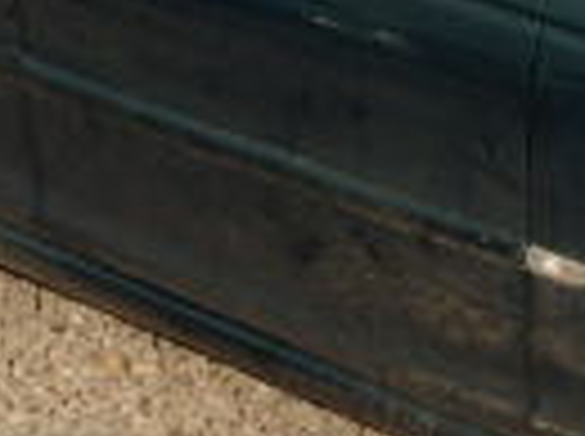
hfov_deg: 11.4
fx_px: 2834
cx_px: 842
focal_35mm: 168
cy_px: 99
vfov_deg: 8.8
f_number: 13
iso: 125
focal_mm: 6.1
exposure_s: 1/100
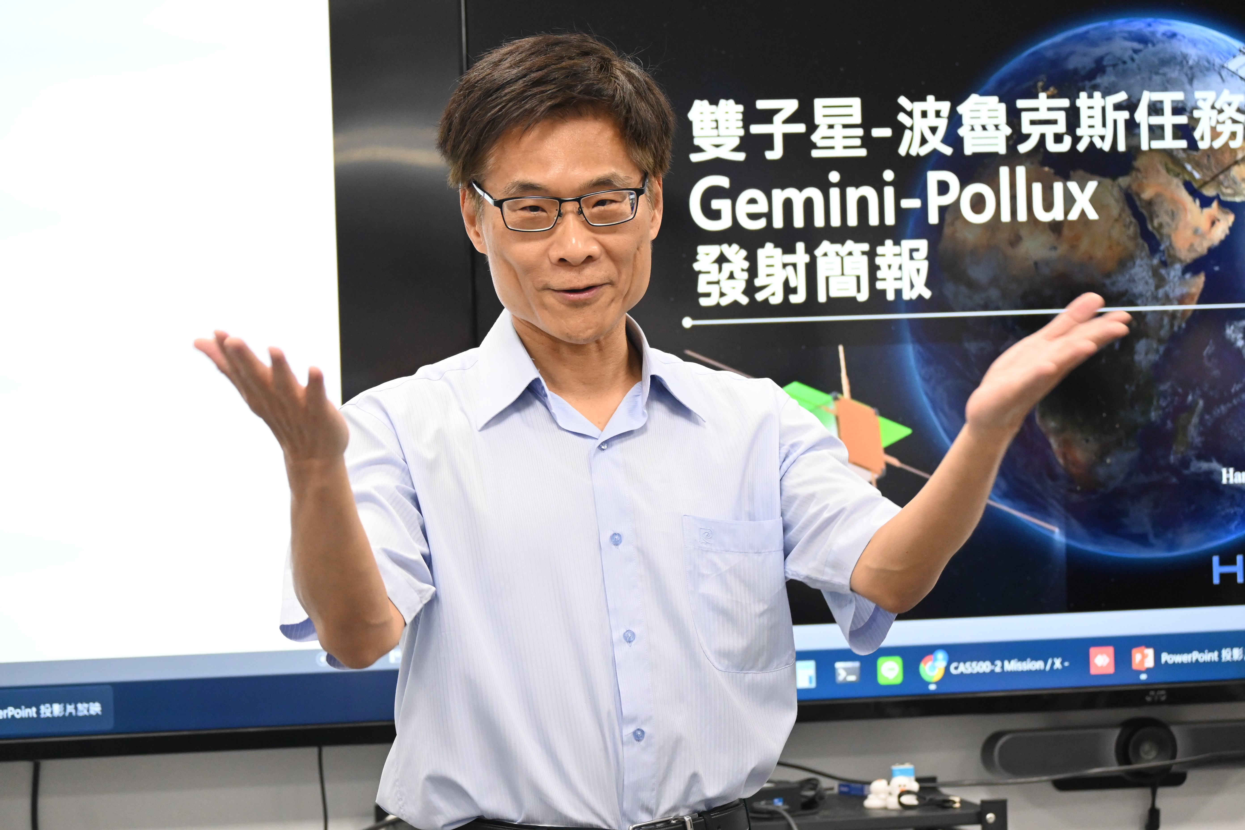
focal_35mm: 128
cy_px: 415
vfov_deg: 10.8
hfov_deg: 16.1
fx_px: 4409
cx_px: 622
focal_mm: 85
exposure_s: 1/160
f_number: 5
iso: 2800
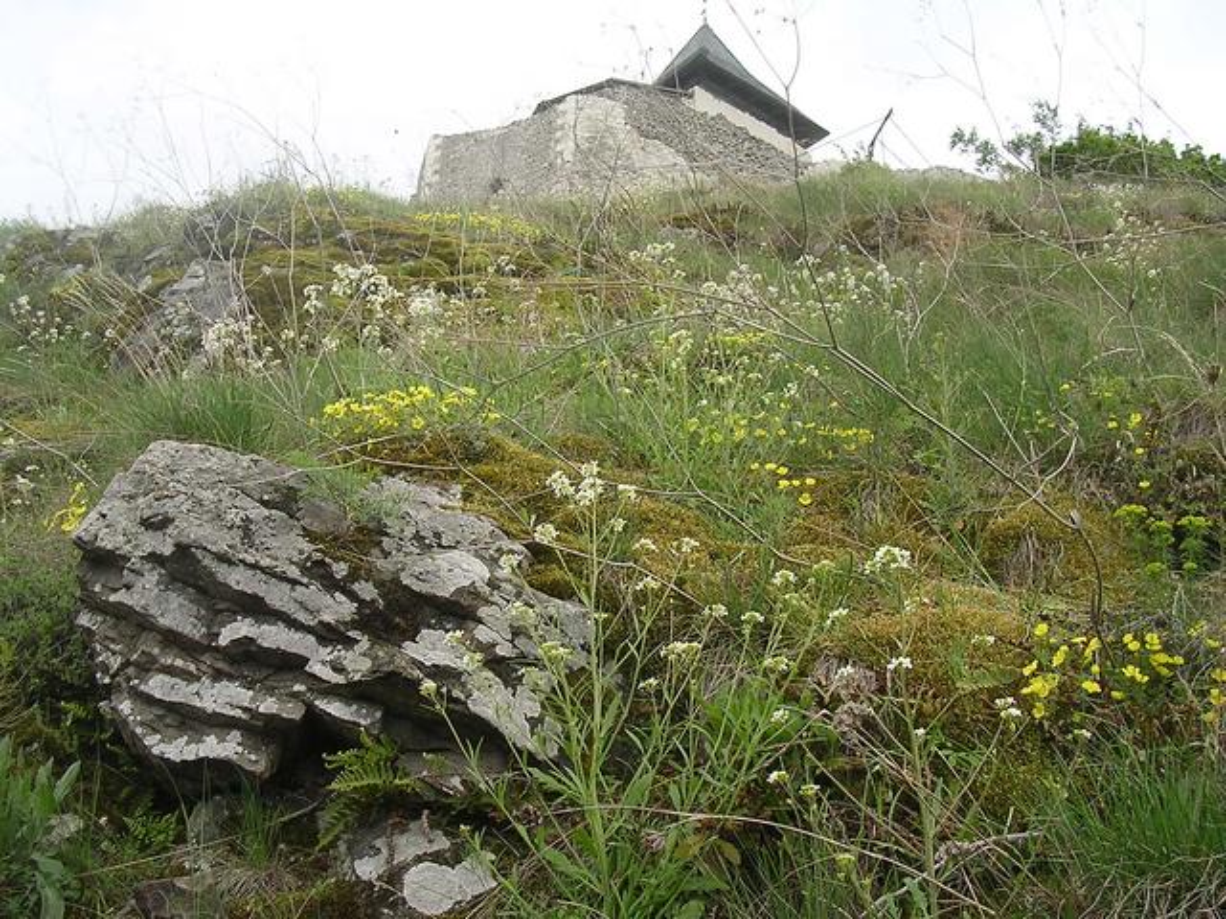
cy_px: 460
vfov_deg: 37.7
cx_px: 613
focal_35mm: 38
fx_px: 1346
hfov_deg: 49.0
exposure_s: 1/180
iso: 100
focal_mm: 5.8
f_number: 2.8
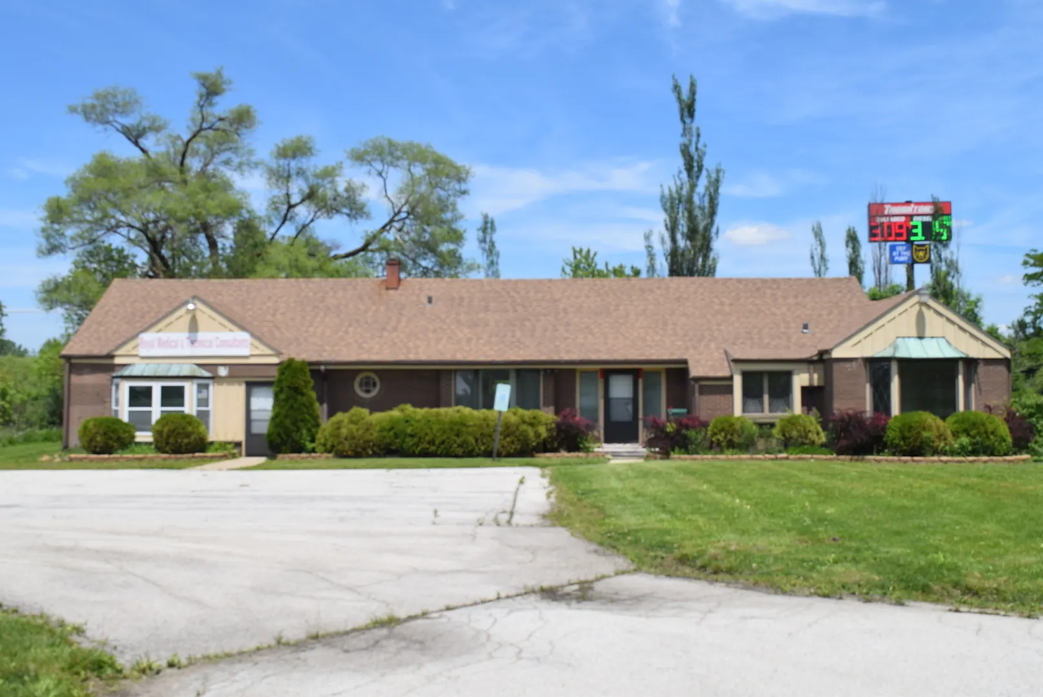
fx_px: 1044
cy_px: 348
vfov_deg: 36.9
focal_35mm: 36
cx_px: 522
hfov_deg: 53.1
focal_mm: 24
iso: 200
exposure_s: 1/500
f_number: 11
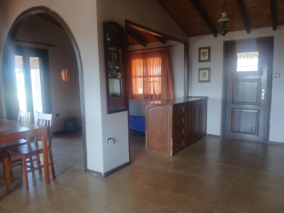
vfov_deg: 53.1
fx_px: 213
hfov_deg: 67.3
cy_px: 106
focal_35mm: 26
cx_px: 142
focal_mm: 3.98
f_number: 1.8
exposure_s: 1/60
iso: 200
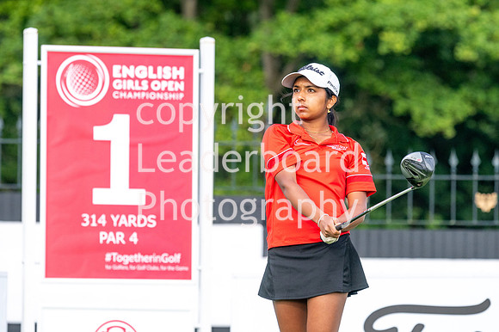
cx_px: 250
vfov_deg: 3.1
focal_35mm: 450
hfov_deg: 4.6
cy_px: 166
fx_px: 6234
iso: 400
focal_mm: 300
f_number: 6.3
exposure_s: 1/640
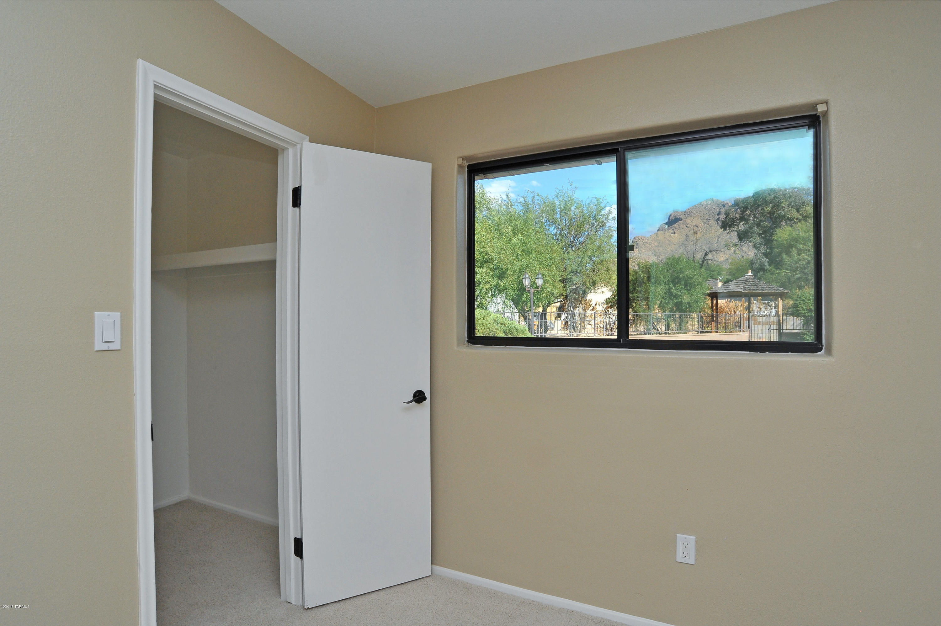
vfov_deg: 67.3
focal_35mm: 18
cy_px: 313
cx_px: 470
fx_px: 470
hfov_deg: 90.0
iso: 1000
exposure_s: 1/250
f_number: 16
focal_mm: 18
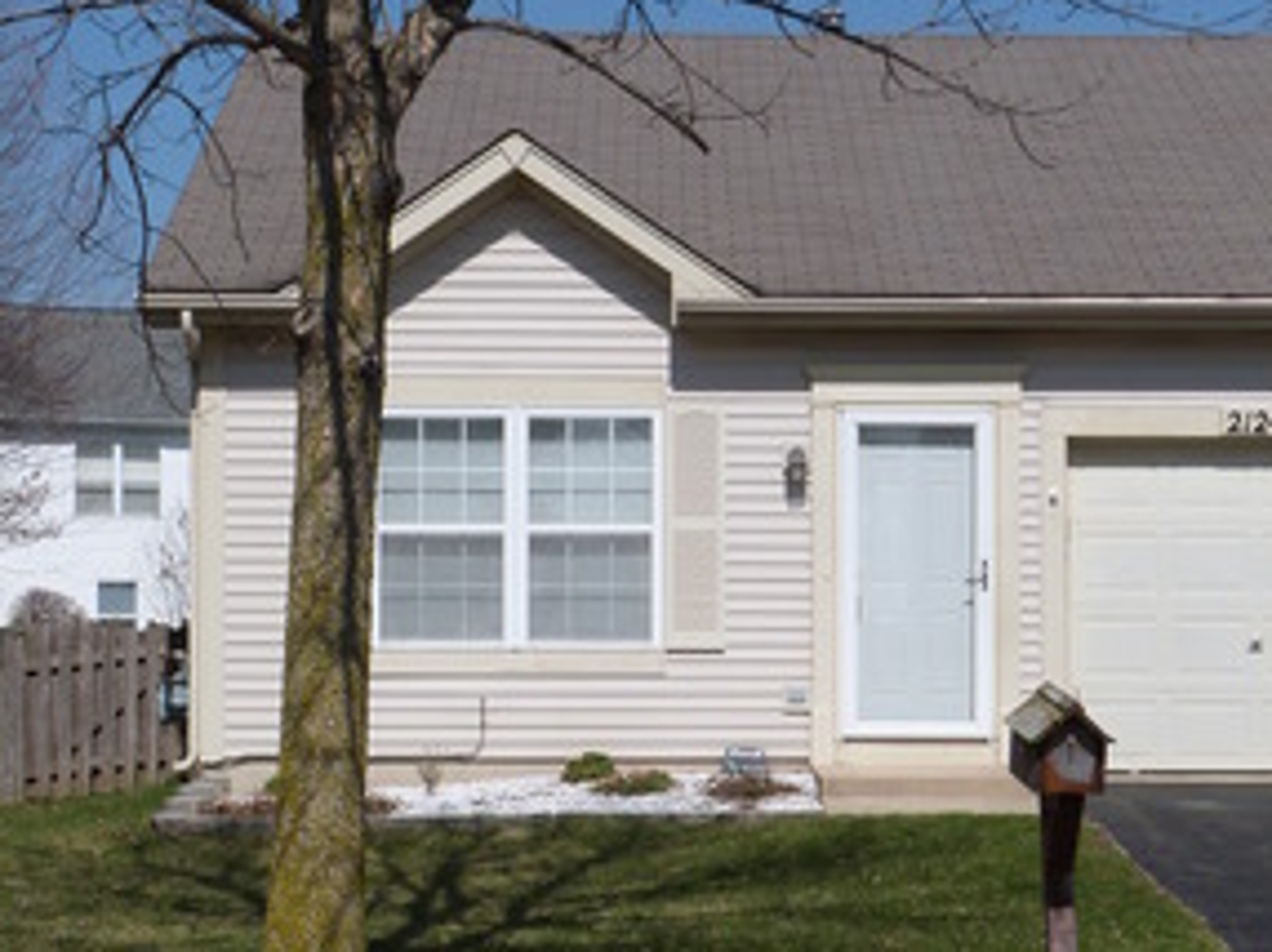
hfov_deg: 20.8
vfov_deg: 15.7
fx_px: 3451
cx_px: 783
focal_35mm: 94
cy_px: 632
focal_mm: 10
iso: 100
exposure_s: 1/640
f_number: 5.6
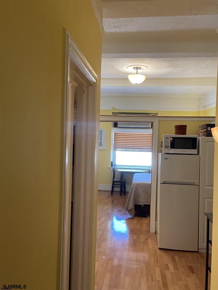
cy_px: 145
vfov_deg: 60.0
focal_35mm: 30
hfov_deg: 46.8
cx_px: 109
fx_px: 252
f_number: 2.2
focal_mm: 2.71
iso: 200
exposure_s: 1/60
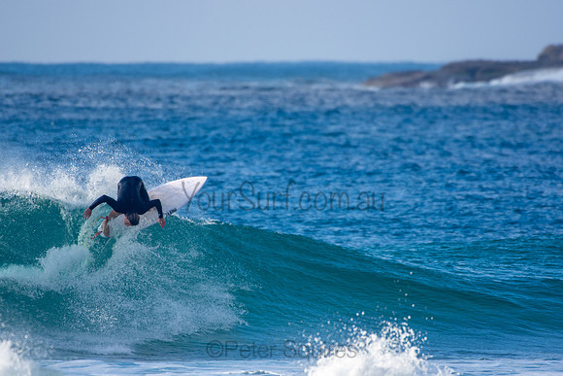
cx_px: 282
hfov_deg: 2.6
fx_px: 12314
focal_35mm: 787
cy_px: 188
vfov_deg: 1.7
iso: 220
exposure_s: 1/640
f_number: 5.6
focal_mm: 500
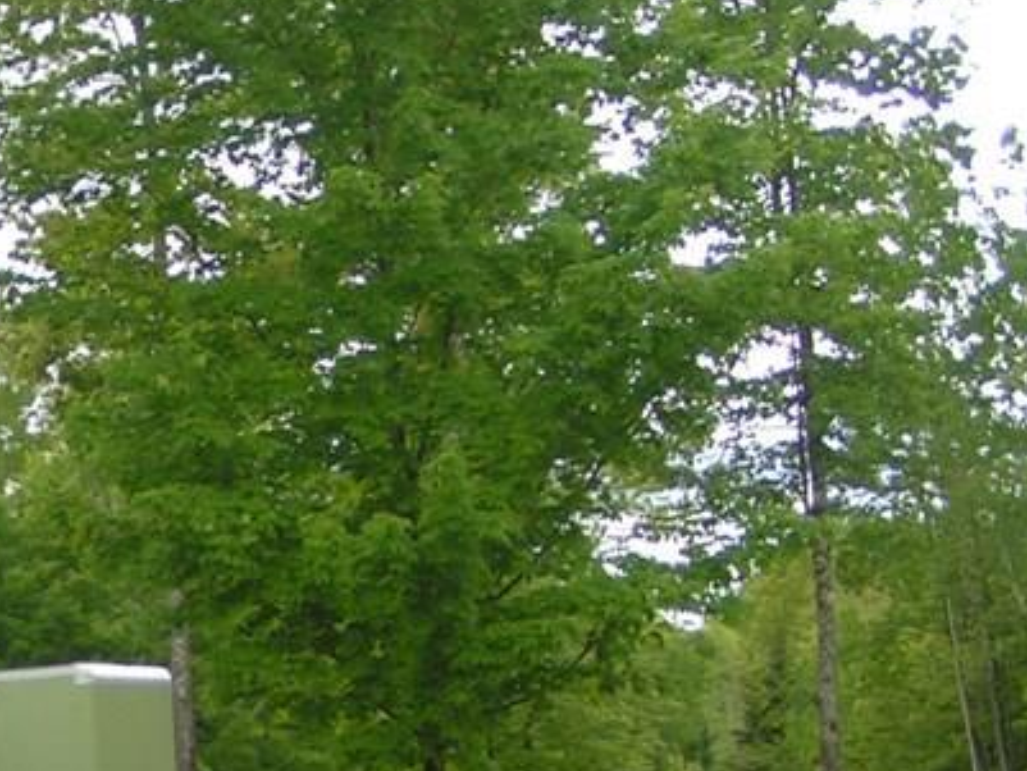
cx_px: -238
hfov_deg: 19.0
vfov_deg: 15.0
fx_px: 2879
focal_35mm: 97
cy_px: 743
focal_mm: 5.8
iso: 80
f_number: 2.8
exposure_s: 1/250
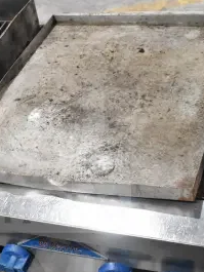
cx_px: 15
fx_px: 573
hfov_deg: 19.8
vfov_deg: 26.6
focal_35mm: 73
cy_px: 151
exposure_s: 1/200
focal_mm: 22
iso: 6400
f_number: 9
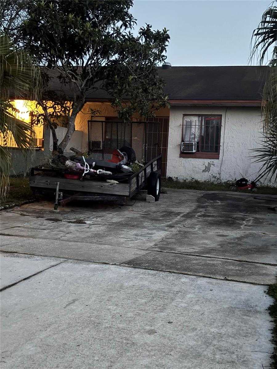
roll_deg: -4.5
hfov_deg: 28.0
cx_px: 138
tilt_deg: +1.0
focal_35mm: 52
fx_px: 555
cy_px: 184
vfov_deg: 36.8
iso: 400
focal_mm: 5.96
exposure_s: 1/9
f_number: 1.6
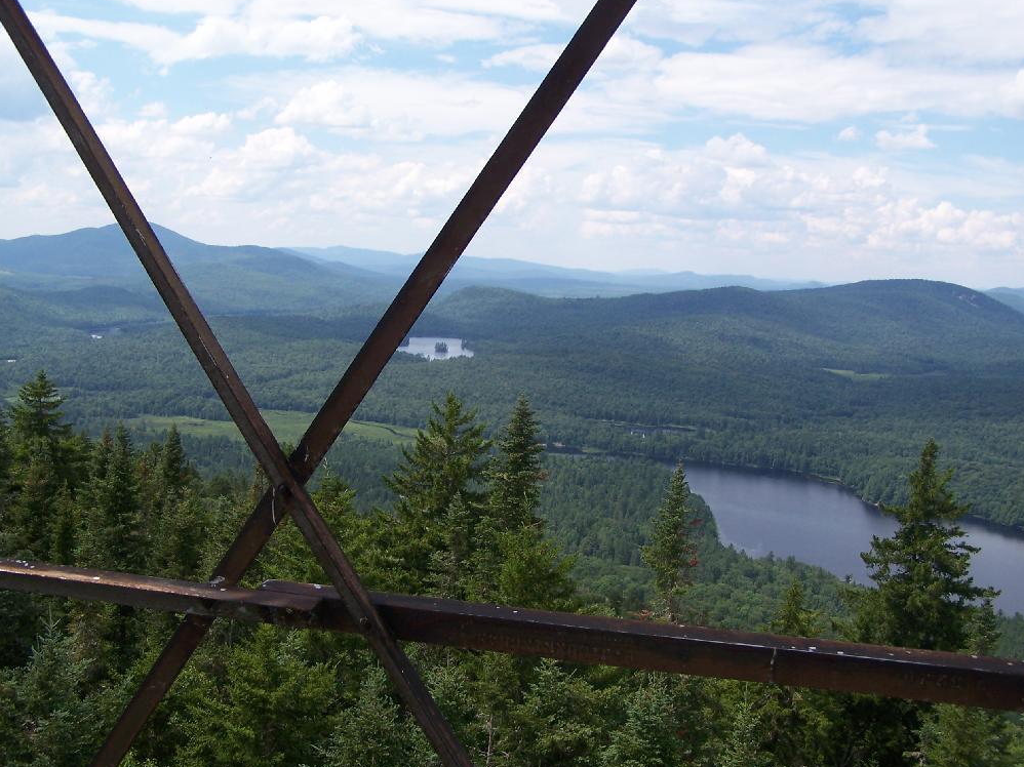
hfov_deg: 47.9
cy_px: 387
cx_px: 508
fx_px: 1153
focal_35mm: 39
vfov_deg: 36.8
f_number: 4
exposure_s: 1/800
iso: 80
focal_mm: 6.3
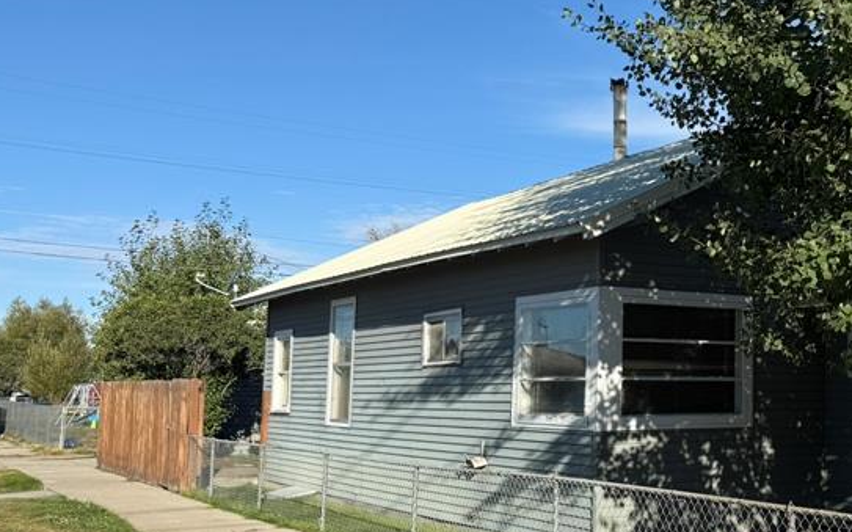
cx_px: 785
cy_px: 265
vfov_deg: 26.9
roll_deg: +0.3
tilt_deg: +6.3
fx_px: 1114
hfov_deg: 38.6
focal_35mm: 48
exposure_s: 1/3425
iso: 80
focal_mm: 6.76
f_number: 1.78
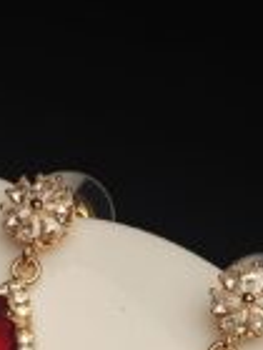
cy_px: 334
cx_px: 83
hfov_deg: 10.1
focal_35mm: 147
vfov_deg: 13.3
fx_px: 1489
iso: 50
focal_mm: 3.98
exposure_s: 1/351
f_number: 1.8
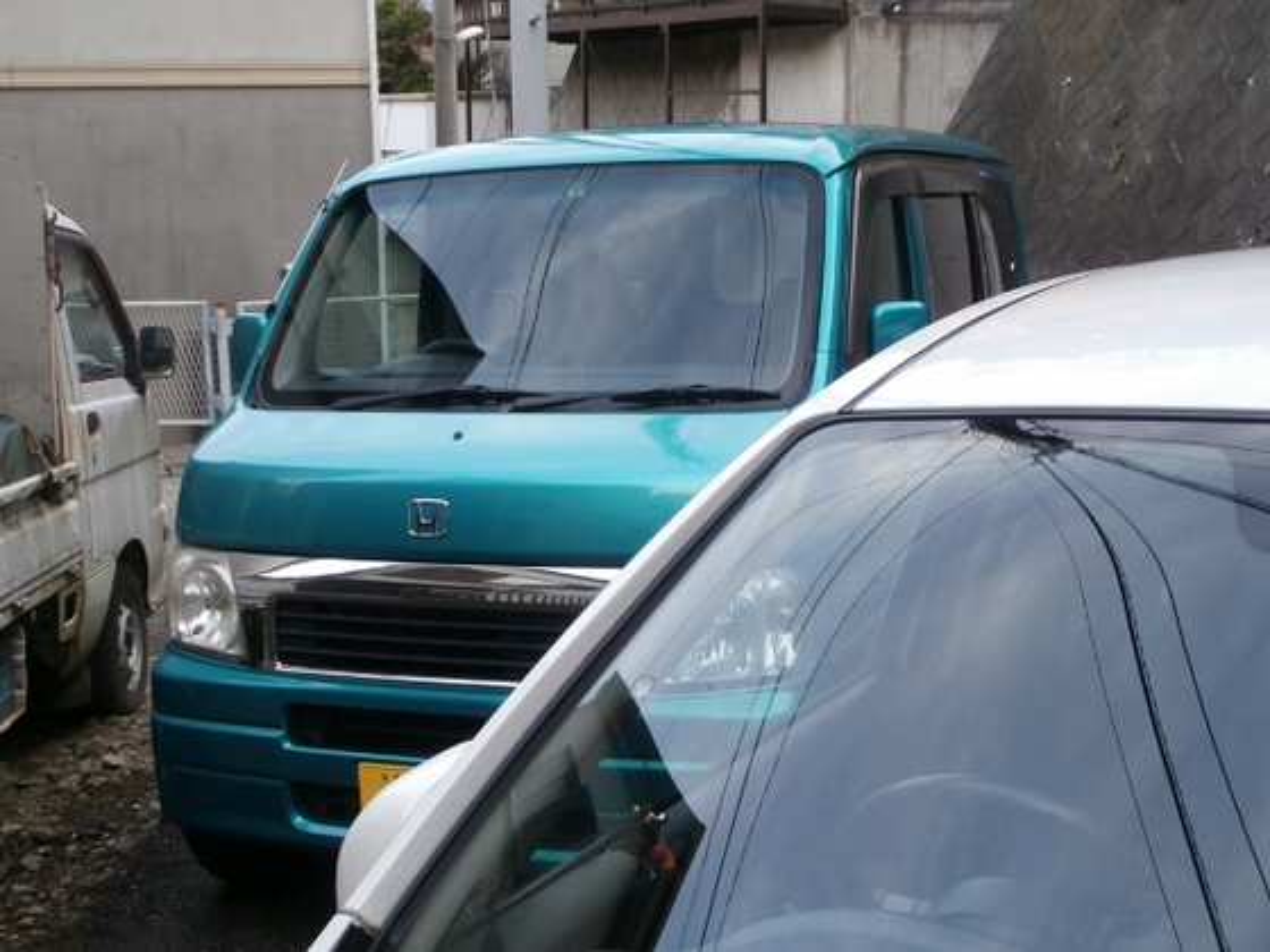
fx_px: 1724
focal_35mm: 47
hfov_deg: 40.4
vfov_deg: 30.9
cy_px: 476
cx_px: 635
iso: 125
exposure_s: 1/40
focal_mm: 8.29
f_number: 4.2
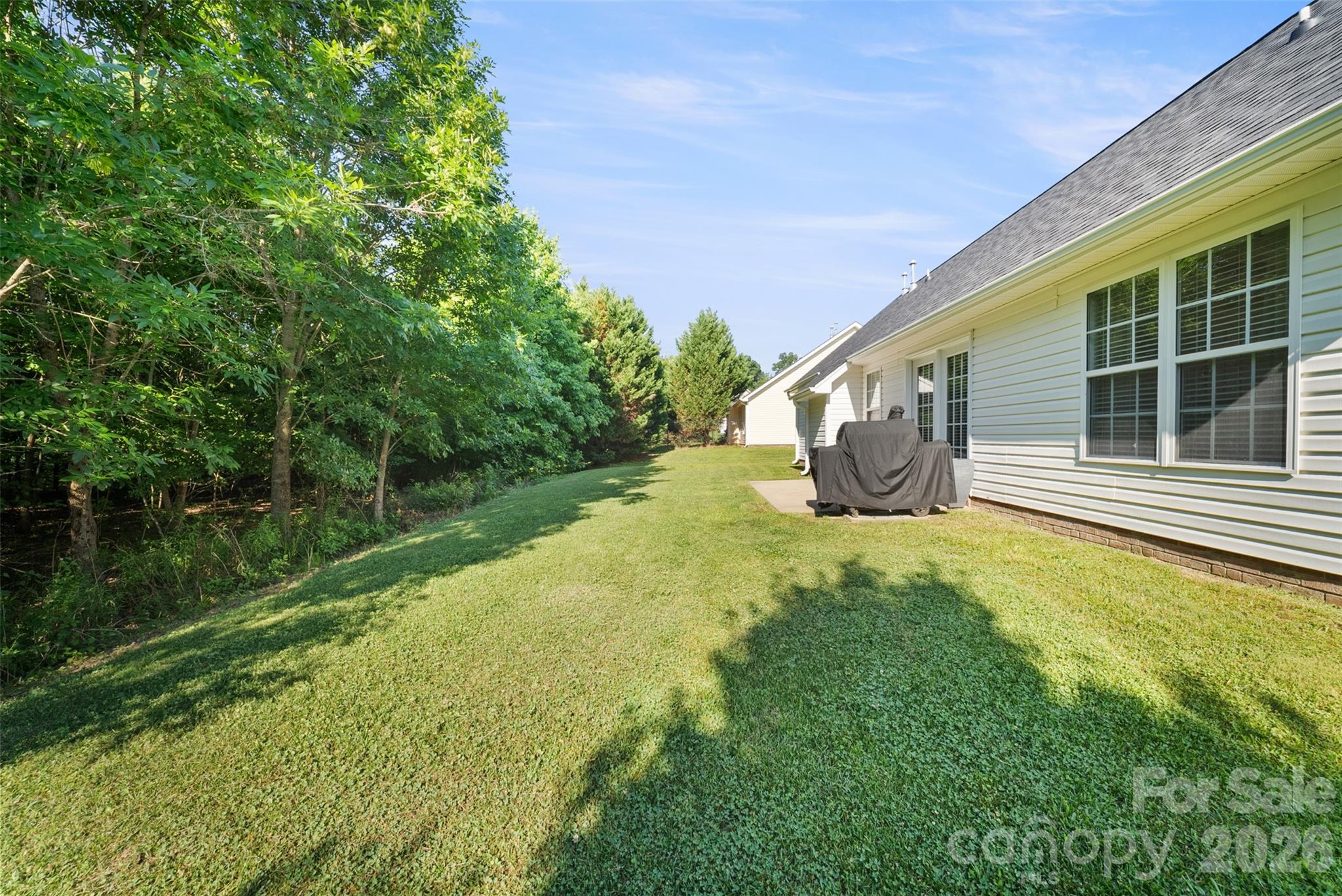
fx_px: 447
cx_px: 671
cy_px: 448
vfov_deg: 90.1
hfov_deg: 112.6
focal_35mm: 12
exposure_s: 1/50
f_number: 9
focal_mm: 12
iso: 250
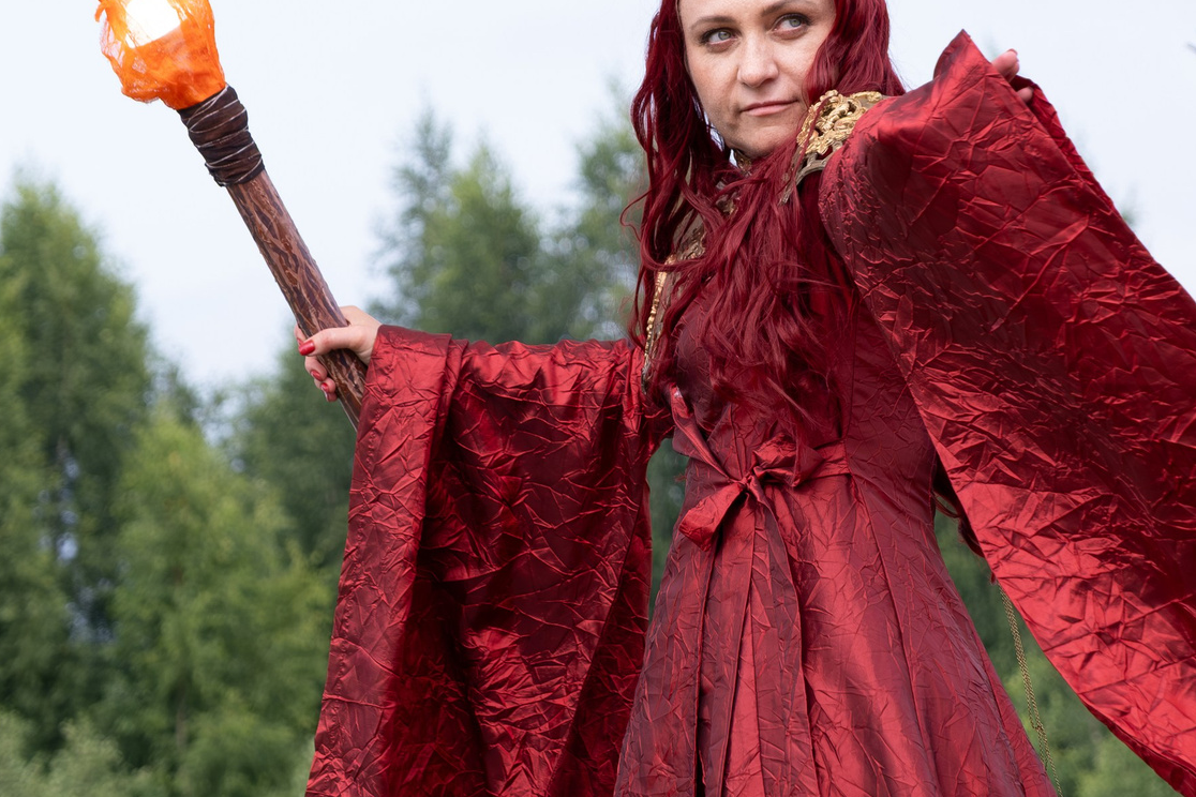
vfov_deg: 8.0
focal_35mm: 172
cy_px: 233
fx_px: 5714
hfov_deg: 11.9
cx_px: 721
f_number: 4
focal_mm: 50
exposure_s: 1/800
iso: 320
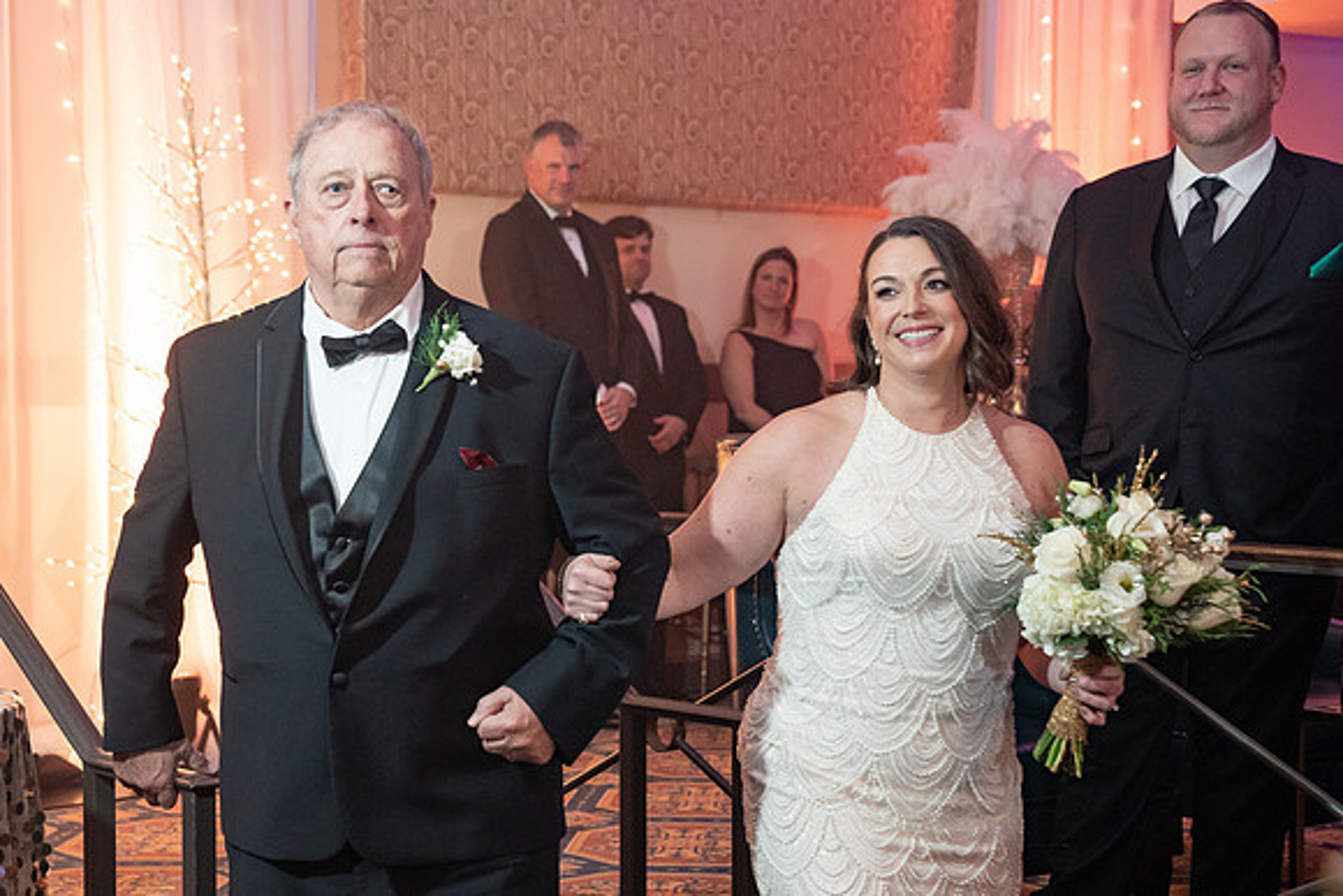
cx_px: 546
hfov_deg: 31.0
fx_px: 2417
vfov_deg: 21.0
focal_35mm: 65
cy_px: 531
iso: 4000
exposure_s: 1/100
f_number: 4
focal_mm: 54
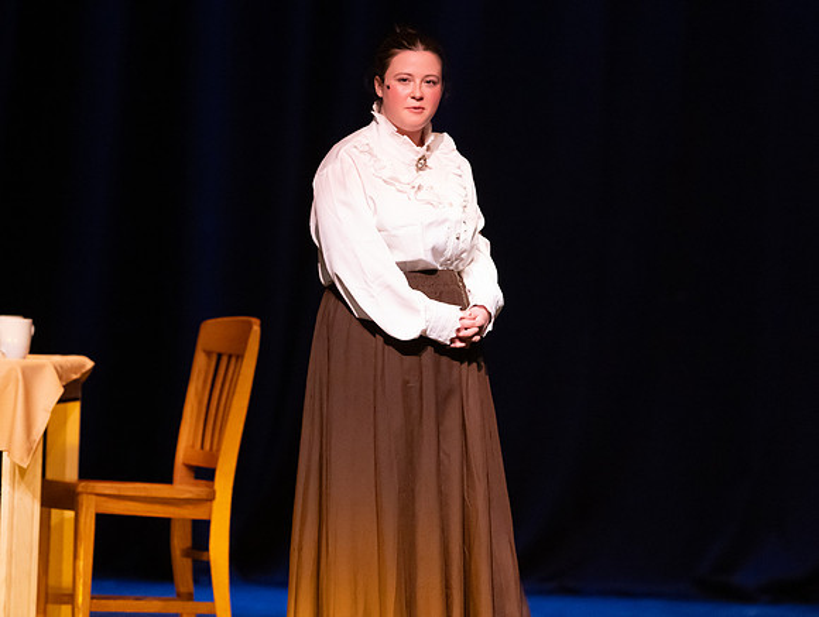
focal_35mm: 395
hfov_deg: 5.0
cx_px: 331
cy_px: 250
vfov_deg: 3.8
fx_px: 9367
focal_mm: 300
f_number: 2.8
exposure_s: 1/250
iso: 11400
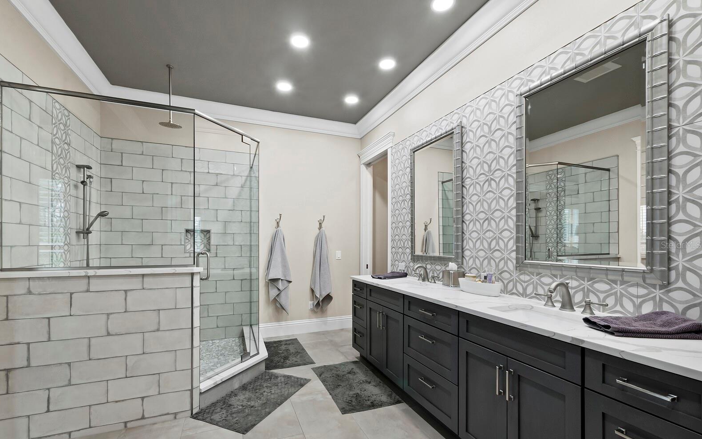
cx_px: 348
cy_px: 245
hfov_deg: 101.5
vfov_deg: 74.5
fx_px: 287
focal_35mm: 15
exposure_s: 1/1.25
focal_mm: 7
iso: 400
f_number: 11
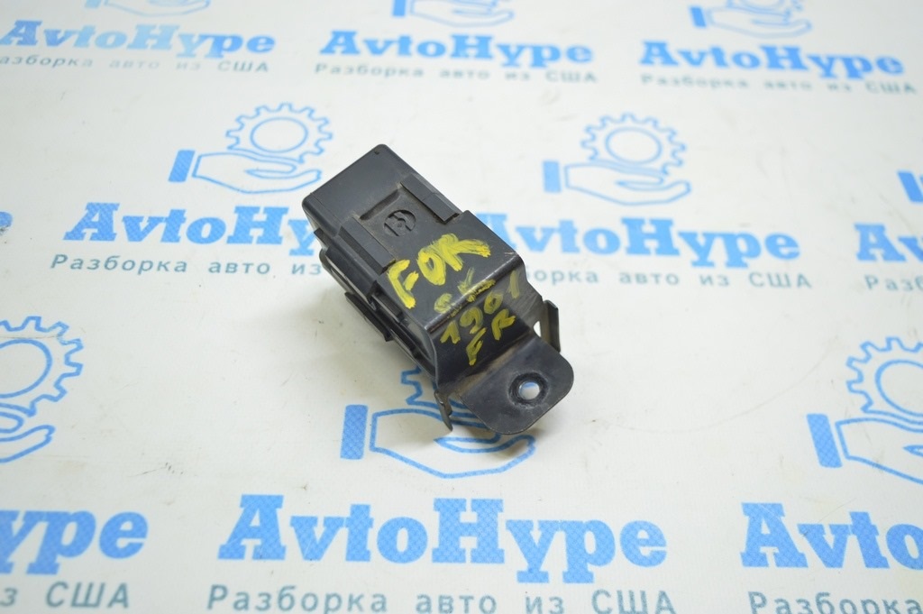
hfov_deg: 53.2
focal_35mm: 36
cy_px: 307
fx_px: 922
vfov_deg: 36.8
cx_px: 462
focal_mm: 24
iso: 400
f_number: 4
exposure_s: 1/40
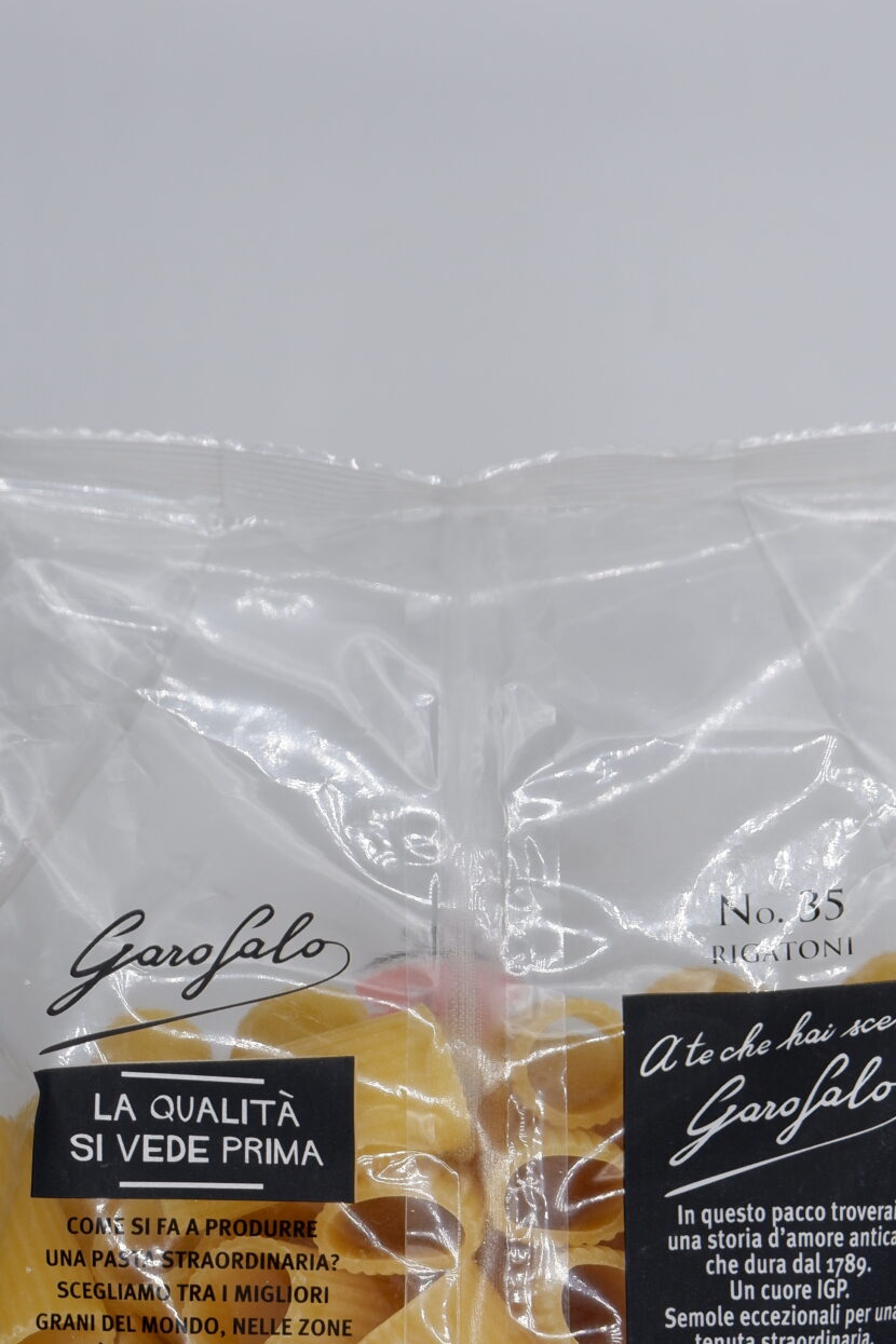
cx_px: 455
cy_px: 1326
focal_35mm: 74
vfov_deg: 26.0
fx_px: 2762
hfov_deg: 18.4
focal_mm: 24.2
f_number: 4.4
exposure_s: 1/280
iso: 200
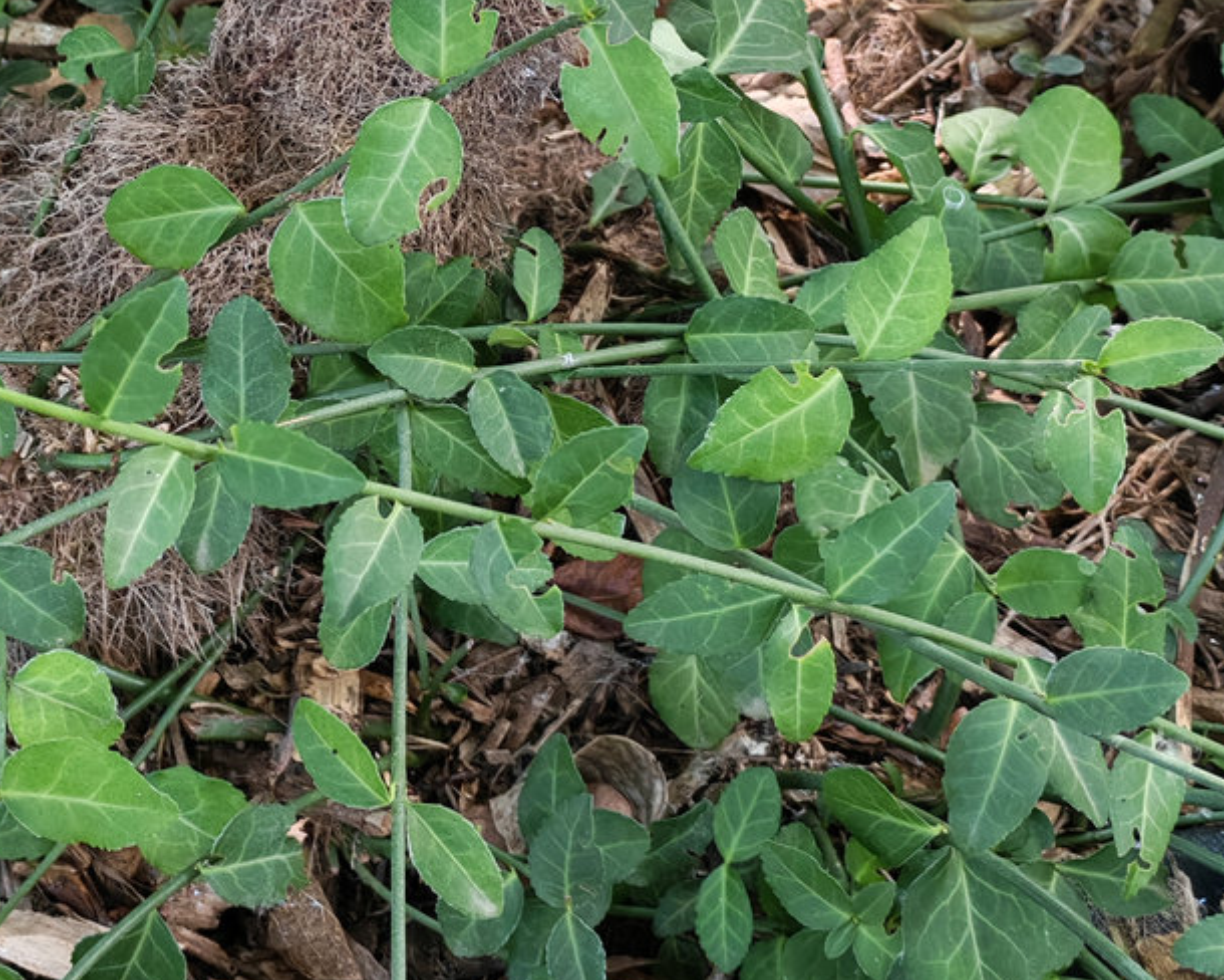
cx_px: 397
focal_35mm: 96
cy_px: 175
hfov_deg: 19.9
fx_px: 3478
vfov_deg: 15.9
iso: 1000
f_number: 1.9
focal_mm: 6.12
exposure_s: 1/100
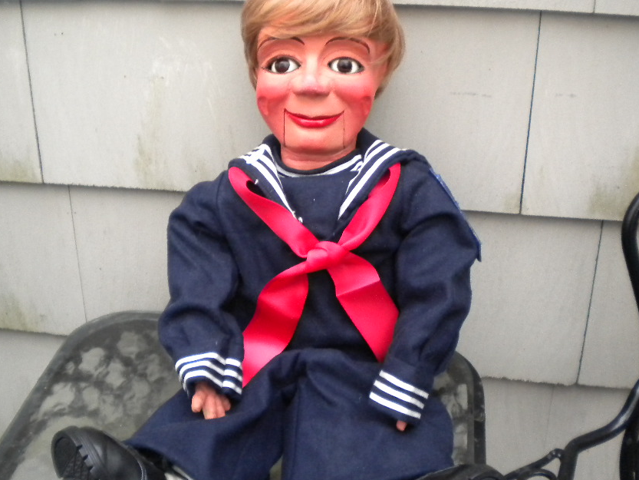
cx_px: 298
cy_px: 240
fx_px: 794
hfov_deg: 43.8
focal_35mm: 43
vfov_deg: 33.6
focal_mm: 6.3
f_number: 3.1
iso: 400
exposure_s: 1/45.1
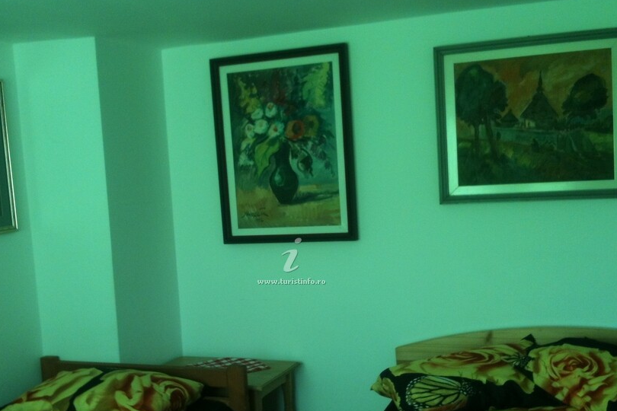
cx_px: 289
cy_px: 257
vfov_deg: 29.1
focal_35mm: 46
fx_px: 788
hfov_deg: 42.7
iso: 64
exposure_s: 1/33
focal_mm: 3.85
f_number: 2.8
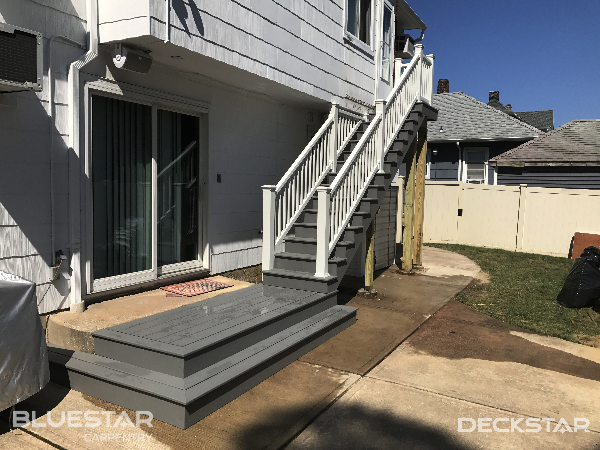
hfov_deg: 63.4
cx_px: 300
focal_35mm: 28
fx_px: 485
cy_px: 225
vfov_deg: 49.7
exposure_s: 1/4367
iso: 20
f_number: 1.8
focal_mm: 3.99
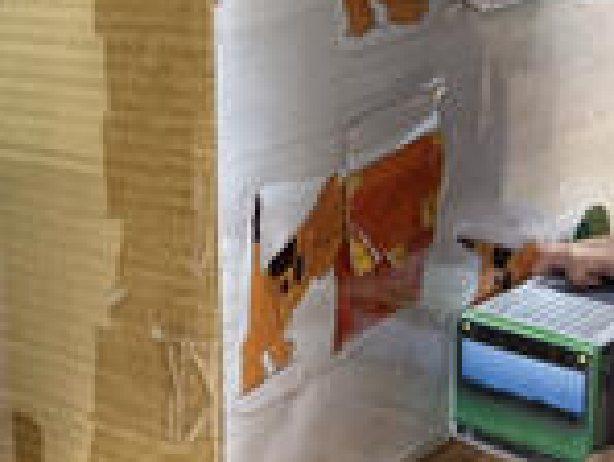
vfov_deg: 19.3
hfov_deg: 22.9
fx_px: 1331
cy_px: 37
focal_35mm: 75
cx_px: -198
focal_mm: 3.99
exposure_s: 1/60
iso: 125
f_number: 1.8
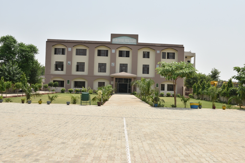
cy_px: 82
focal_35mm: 31
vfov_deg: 42.3
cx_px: 122
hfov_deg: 60.3
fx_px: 211
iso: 200
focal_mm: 31
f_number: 13
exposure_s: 1/200
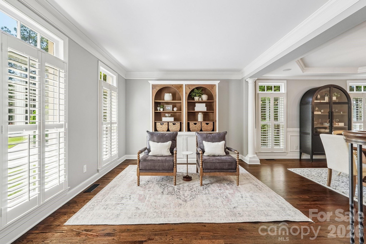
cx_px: 183
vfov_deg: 74.6
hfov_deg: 97.6
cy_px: 122
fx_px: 160
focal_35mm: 16
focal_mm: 10.5
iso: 400
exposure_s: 1/30
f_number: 8
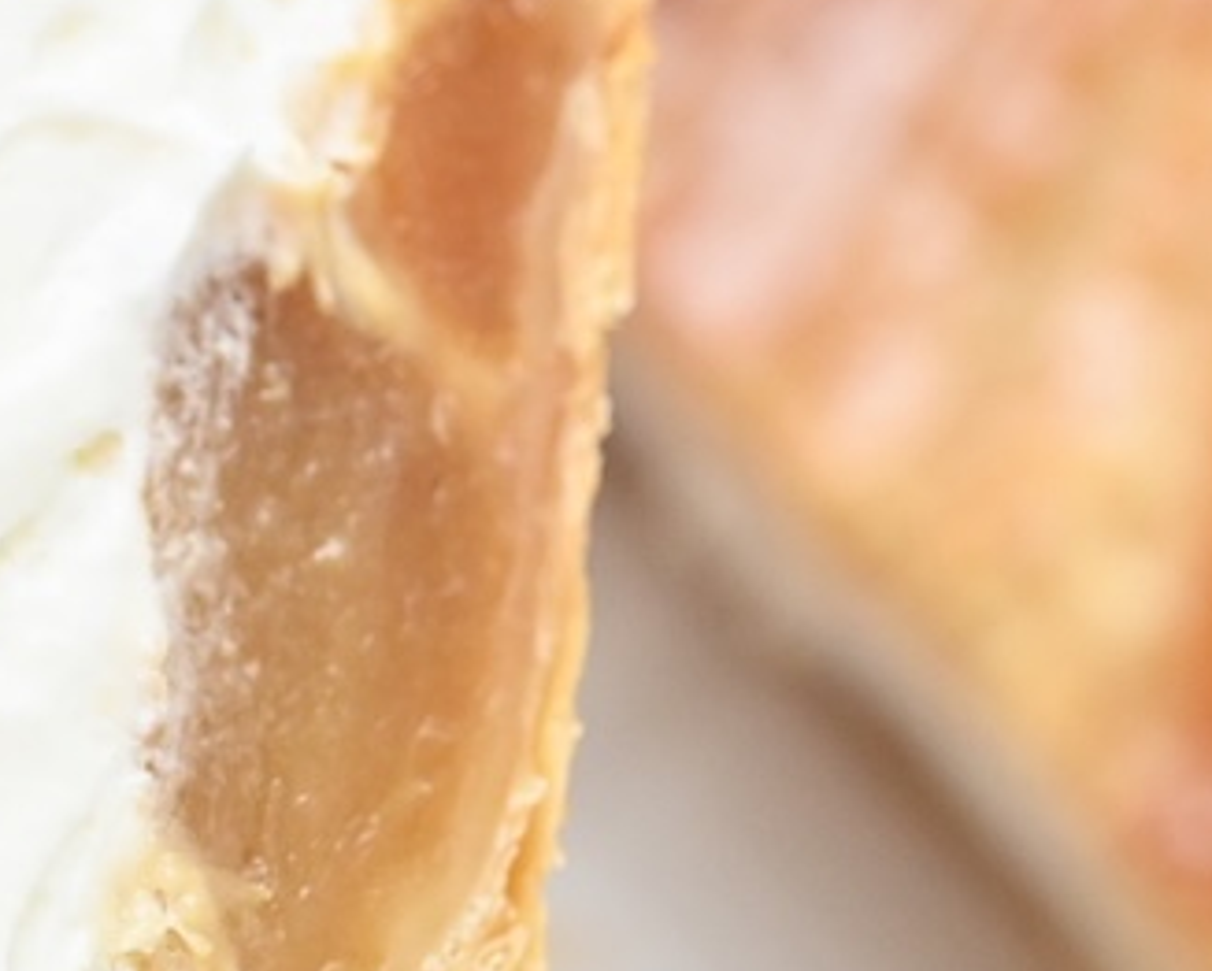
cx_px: 33
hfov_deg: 11.1
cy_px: 528
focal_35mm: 172
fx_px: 6173
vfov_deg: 9.0
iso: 6400
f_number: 8
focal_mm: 60
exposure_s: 1/200
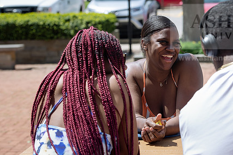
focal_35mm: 128
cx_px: 154
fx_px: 829
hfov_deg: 16.0
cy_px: 69
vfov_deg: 10.7
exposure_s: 1/400
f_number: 5.6
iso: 125
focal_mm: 95
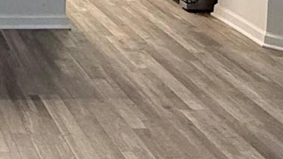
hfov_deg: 21.6
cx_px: -129
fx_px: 630
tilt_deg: -4.5
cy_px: -149
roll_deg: -0.3
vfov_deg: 12.7
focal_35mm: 84
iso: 320
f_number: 2.2
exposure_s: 1/60
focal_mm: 2.22
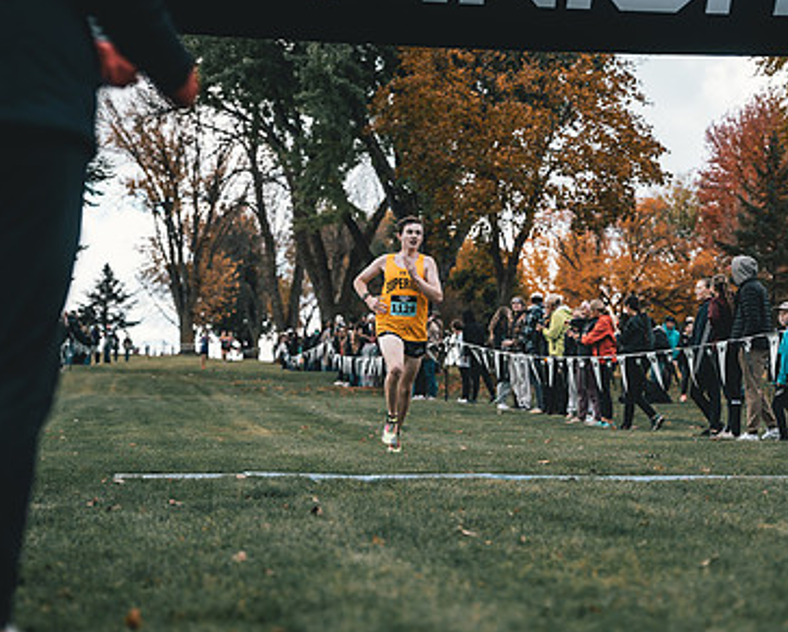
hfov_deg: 25.7
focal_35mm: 74
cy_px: 307
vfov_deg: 20.7
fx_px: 1727
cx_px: 449
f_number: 2
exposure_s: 1/3200
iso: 200
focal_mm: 48
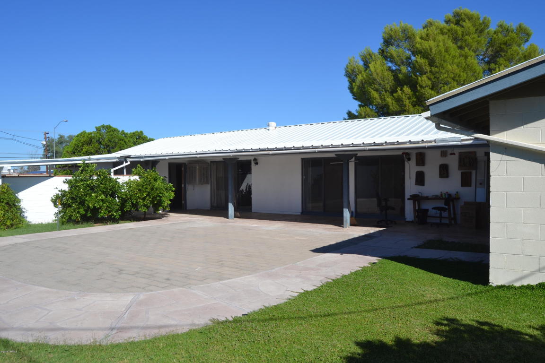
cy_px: 182
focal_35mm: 27
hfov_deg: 67.4
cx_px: 272
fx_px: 409
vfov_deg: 47.9
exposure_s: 1/320
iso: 100
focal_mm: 18
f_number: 9
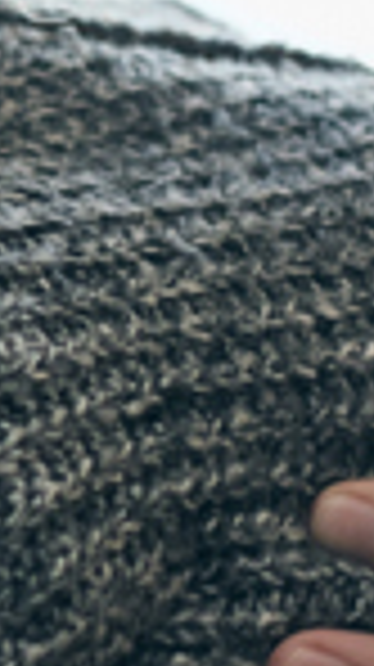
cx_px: -1005
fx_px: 7704
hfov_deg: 2.7
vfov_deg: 4.9
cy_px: -335
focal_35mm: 436
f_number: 2
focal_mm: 85
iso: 500
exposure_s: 1/100
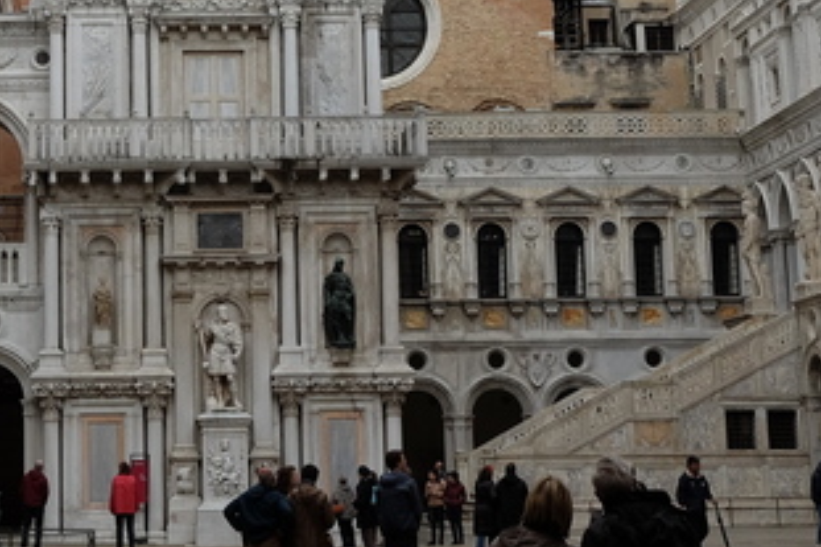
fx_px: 2051
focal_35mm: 90
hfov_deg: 22.4
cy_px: 22
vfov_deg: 15.0
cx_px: 187
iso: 200
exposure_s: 1/550
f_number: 5.6
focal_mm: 23
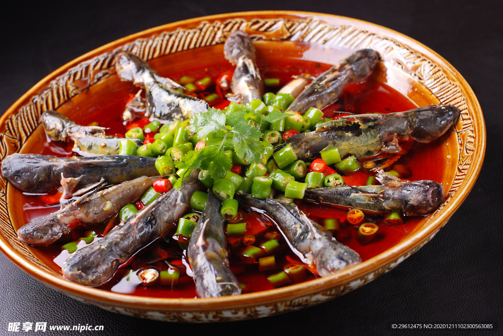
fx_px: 1049
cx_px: 252
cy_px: 168
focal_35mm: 75
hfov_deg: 27.0
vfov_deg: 18.2
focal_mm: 50
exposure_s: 1/100
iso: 100
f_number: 5.6
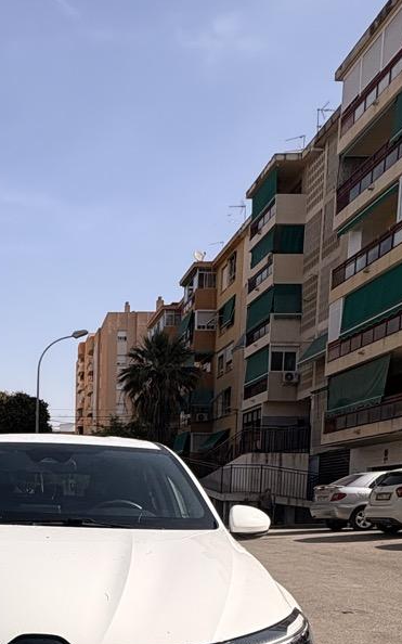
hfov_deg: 30.2
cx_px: 17
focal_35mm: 40
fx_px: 702
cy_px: 588
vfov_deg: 44.5
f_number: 2.2
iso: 50
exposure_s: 1/2208
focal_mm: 2.22
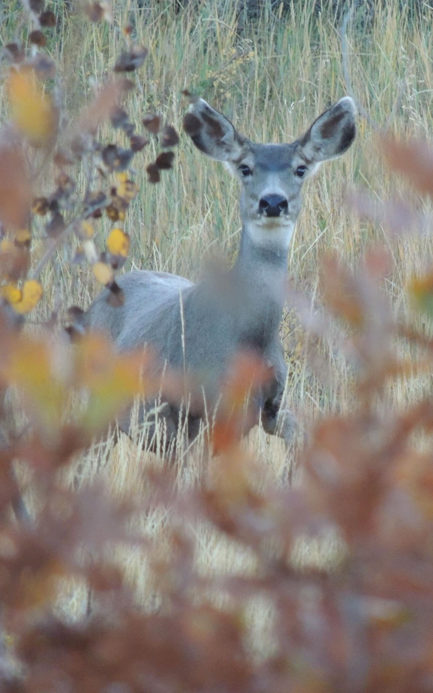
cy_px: 346
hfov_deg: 1.2
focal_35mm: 1061
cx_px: 266
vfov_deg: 2.0
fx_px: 20030
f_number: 5.1
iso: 800
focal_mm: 133.7
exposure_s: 1/60
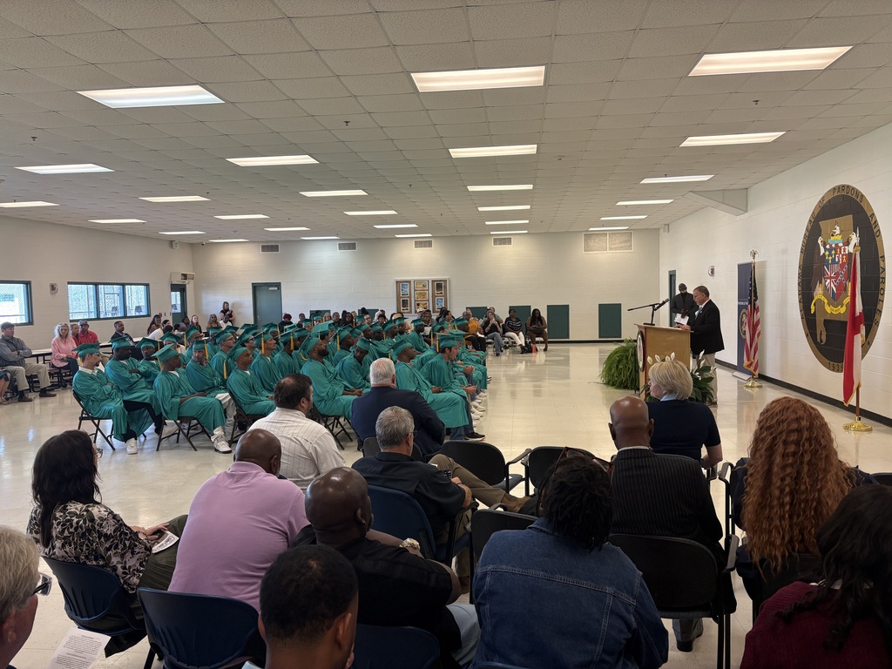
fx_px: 670
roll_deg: +1.6
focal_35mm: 26
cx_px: 446
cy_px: 334
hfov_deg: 67.3
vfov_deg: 53.1
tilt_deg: -3.5
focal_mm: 5.96
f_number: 1.6
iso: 100
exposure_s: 1/120
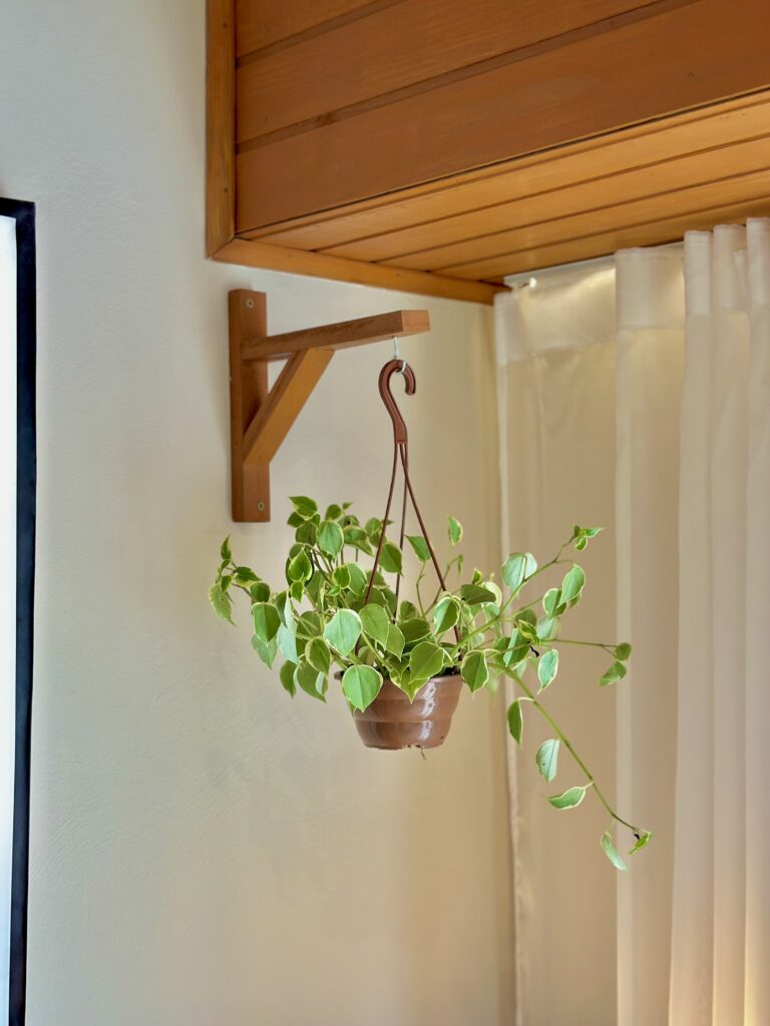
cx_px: 385
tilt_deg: +2.6
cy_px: 513
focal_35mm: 48
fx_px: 1424
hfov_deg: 30.3
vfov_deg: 39.7
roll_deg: -0.1
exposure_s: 1/170
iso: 100
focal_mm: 6.86
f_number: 1.78
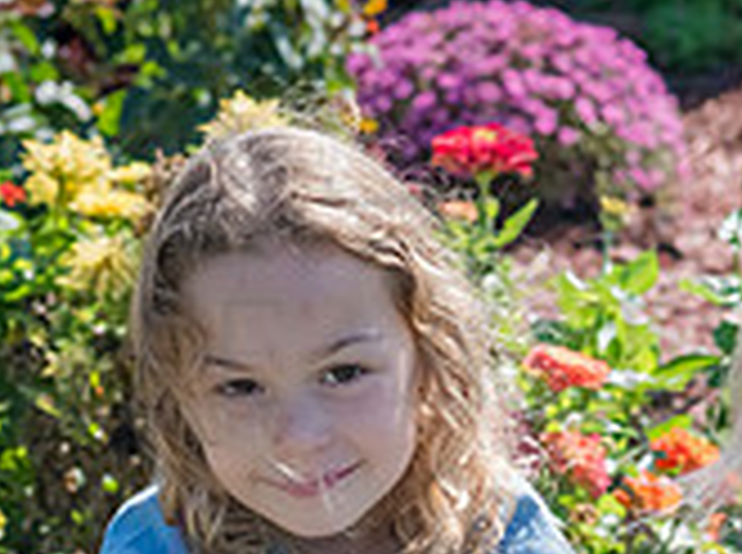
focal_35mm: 288
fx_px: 6160
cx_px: 621
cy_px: 574
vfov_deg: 5.1
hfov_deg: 6.9
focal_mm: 85
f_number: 6.3
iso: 400
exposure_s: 1/1250
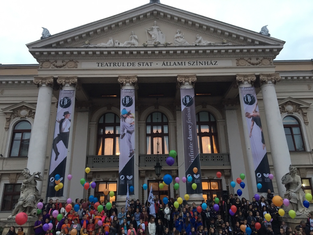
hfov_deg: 61.7
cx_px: 156
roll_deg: +1.1
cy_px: 118
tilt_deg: +19.4
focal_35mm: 29
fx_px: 262
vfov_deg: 48.2
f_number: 2.2
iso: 125
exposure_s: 1/33
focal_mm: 4.15
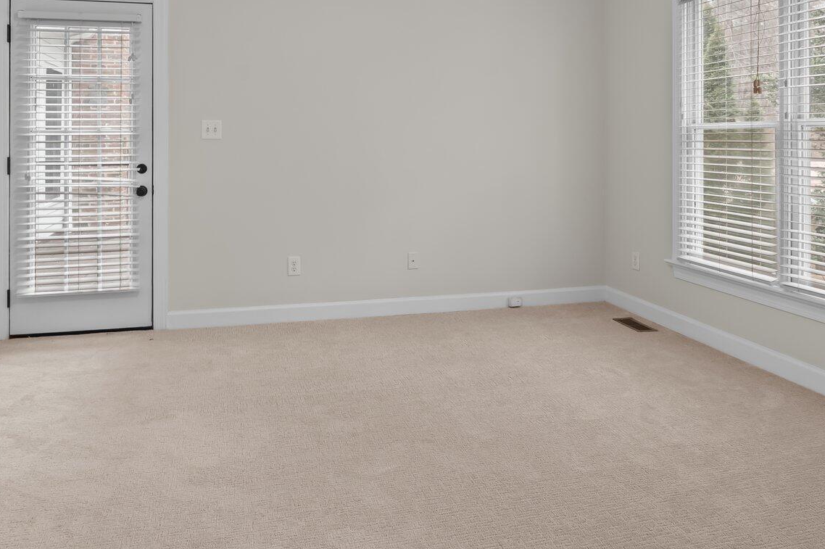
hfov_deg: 67.4
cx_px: 386
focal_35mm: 27
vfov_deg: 45.7
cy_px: 120
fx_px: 618
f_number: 6.3
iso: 400
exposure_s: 1/6
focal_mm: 15
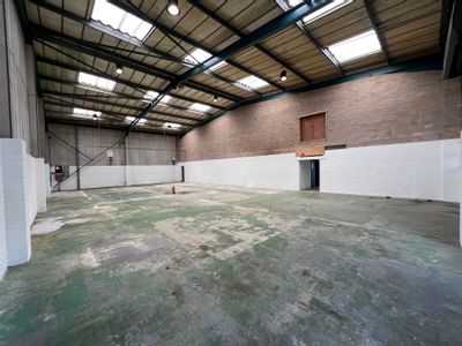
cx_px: 231
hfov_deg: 106.2
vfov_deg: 89.9
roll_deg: +1.9
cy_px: 173
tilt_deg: -1.4
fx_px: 174
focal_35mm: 13
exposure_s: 1/99
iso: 160
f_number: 1.8
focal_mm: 1.57
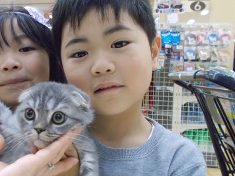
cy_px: 91
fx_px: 265
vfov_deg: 36.8
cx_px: 62
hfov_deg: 46.4
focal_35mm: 39
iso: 800
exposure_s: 1/100
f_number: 3.2
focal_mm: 4.6
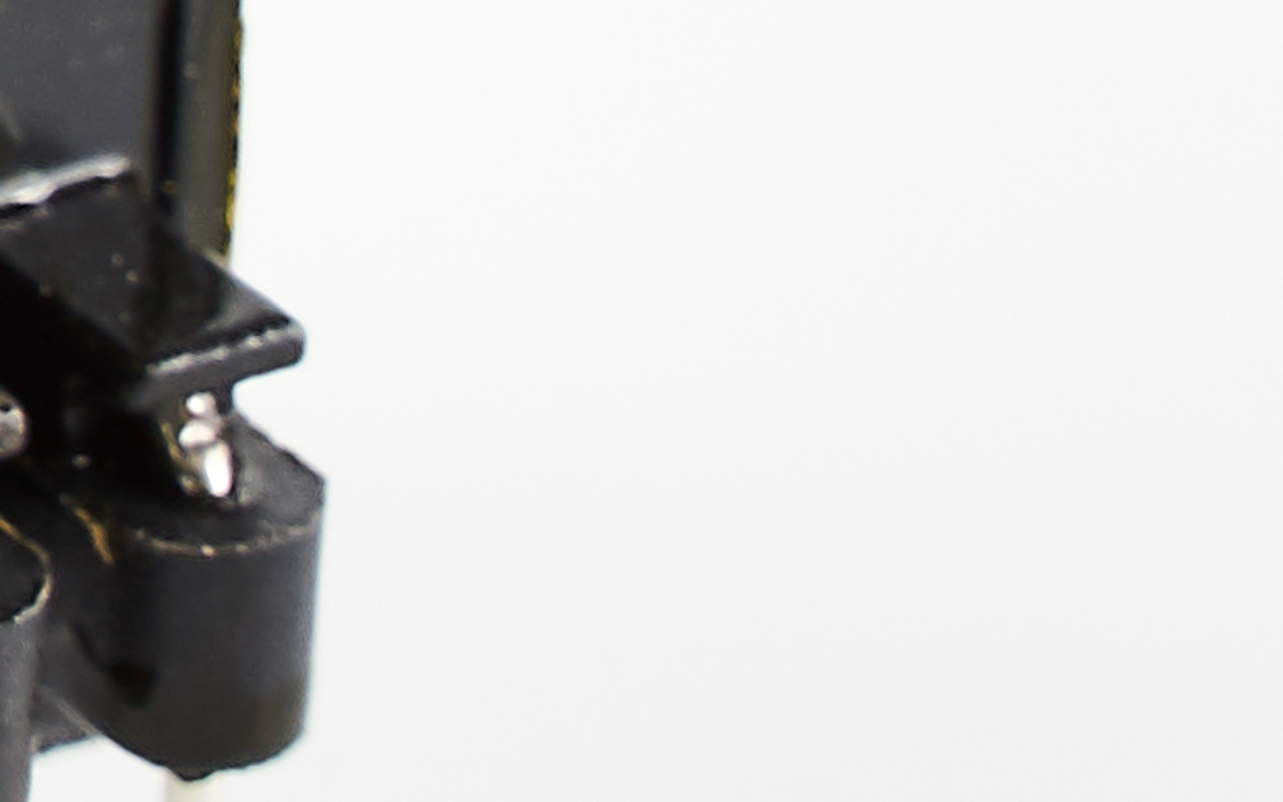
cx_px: -1338
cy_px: -571
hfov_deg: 3.6
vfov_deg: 2.3
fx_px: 20352
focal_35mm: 582
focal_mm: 75
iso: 100
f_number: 16
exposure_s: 1/8
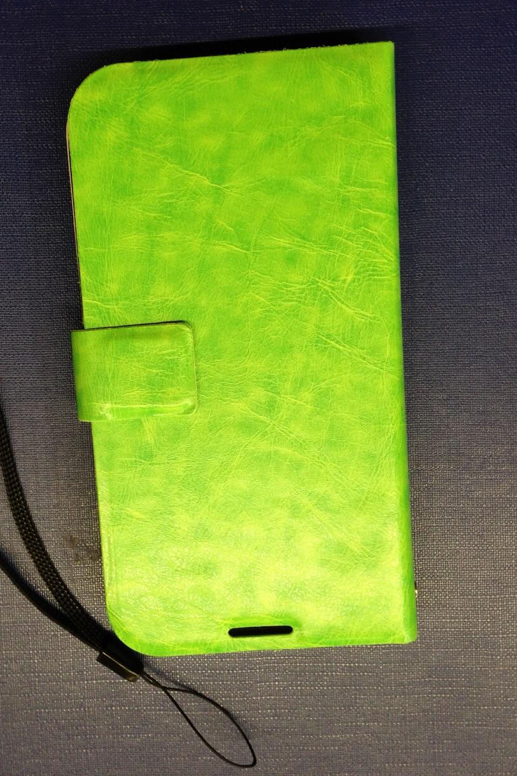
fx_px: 991
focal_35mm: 46
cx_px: 157
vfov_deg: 42.7
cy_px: 387
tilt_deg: -73.2
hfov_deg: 29.0
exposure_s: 1/20
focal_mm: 4.12
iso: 64
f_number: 2.4
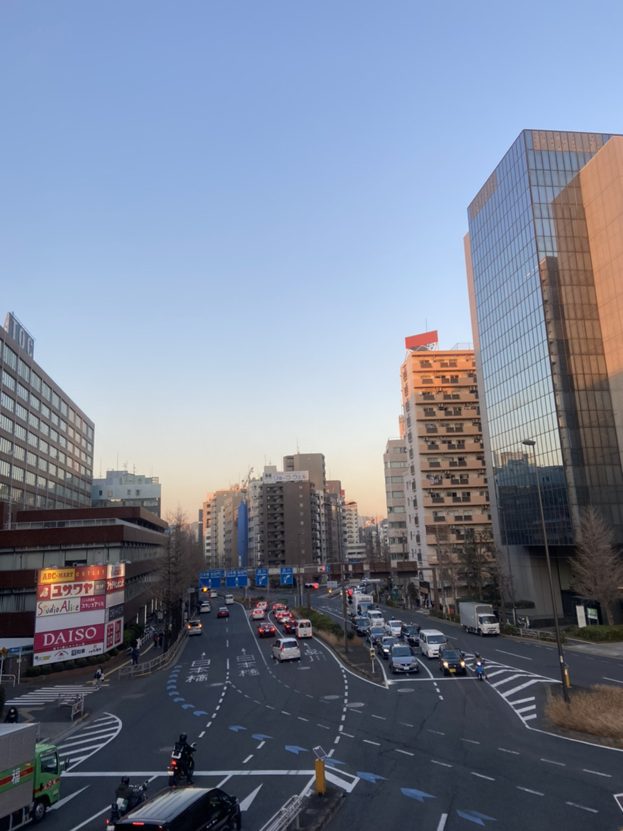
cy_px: 416
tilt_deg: +12.2
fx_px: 624
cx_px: 312
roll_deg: +2.6
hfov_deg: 53.1
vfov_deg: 67.3
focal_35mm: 26
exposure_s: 1/434
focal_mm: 4.25
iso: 32
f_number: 1.8
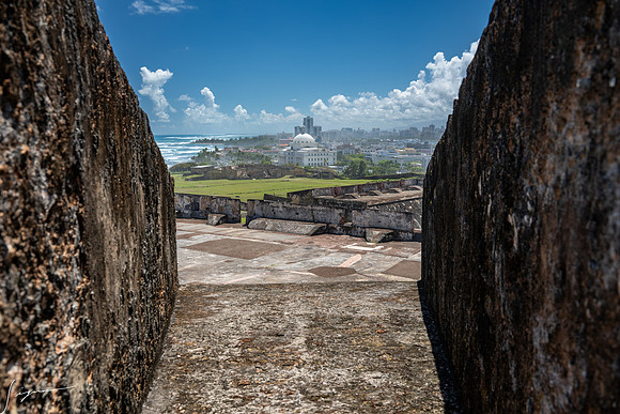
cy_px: 207
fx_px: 534
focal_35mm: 31
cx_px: 310
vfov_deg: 42.3
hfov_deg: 60.3
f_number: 8
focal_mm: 31
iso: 110
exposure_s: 1/125
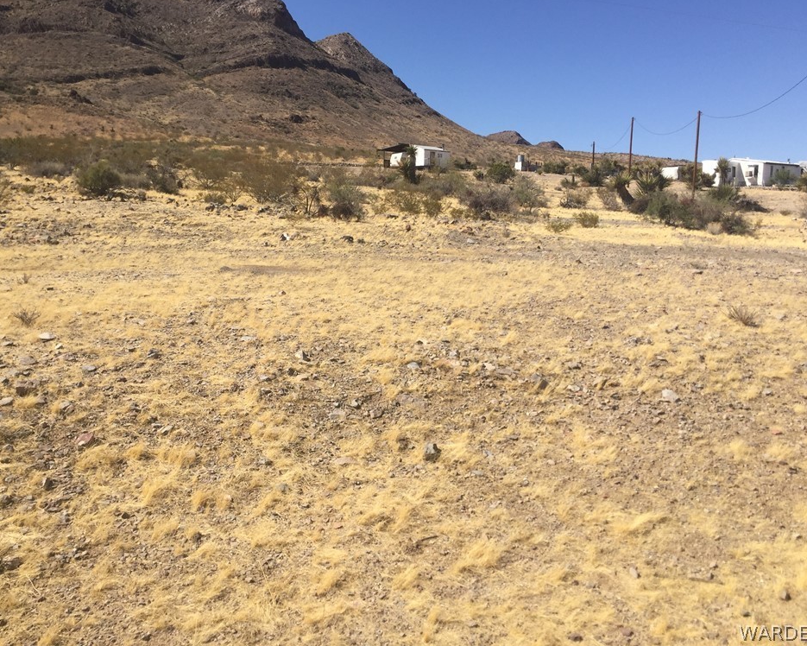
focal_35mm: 31
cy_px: 315
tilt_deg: -4.9
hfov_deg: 57.2
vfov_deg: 47.1
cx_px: 386
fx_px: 740
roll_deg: -2.3
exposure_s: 1/2475
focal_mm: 4.15
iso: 32
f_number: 2.2
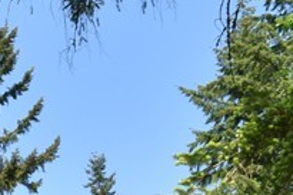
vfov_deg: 8.9
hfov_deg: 13.0
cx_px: -236
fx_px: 1165
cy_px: 433
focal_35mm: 143
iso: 100
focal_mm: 18
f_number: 7.1
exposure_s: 1/200
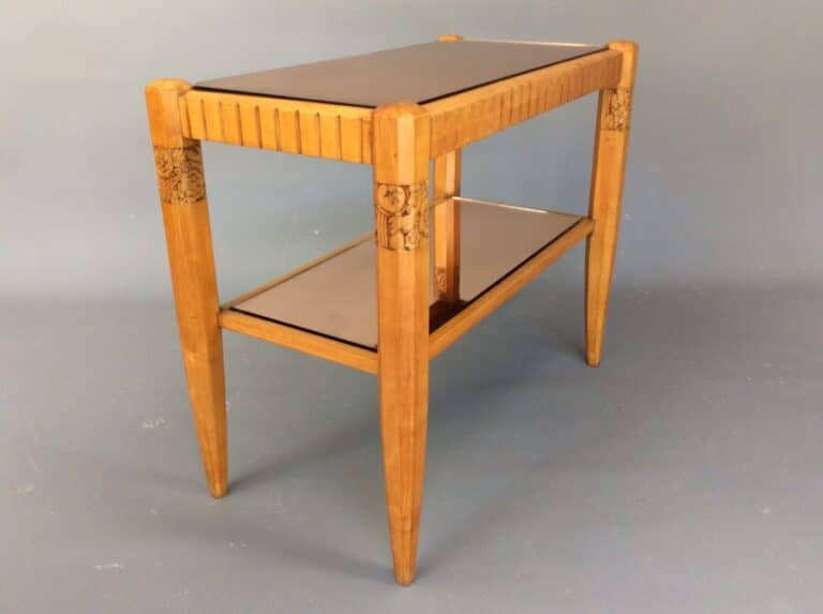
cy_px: 307
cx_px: 412
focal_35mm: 32
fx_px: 759
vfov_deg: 44.0
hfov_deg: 56.9
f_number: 2.4
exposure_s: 1/25
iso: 40
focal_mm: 3.3
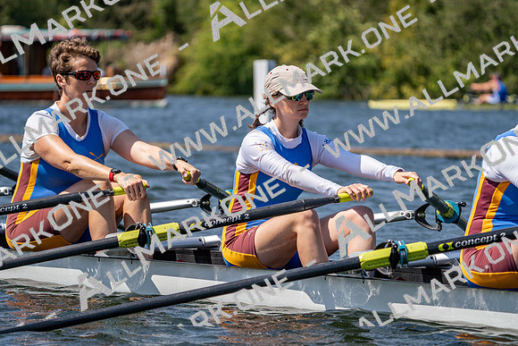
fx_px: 2907
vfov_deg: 6.8
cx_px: 259
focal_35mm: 202
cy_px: 173
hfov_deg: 10.2
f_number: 5.6
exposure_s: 1/2000
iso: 250
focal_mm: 202
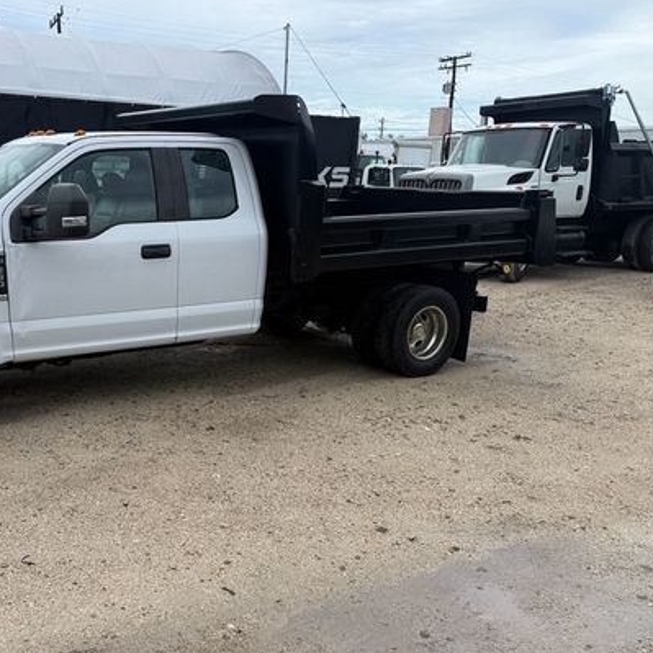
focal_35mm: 34
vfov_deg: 48.4
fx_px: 726
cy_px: 355
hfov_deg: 46.4
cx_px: 151
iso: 80
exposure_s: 1/1901
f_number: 1.78
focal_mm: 6.76
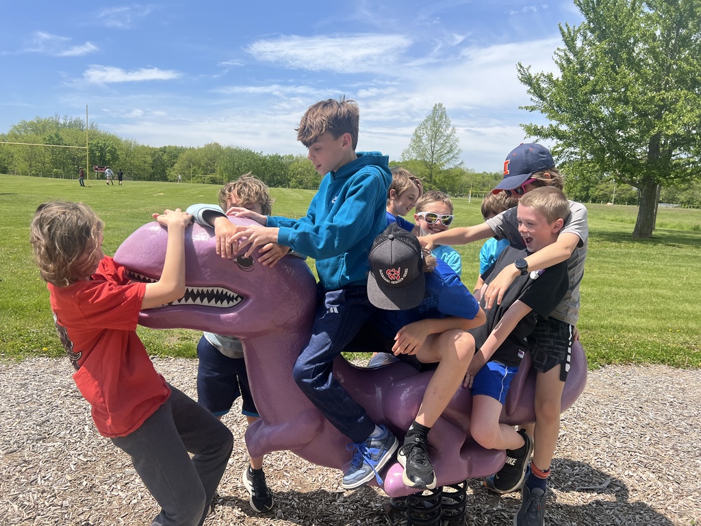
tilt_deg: -6.1
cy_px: 263
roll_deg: -1.4
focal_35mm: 26
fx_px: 527
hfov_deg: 67.3
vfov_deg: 53.1
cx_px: 350
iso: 50
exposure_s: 1/3356
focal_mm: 5.7
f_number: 1.5
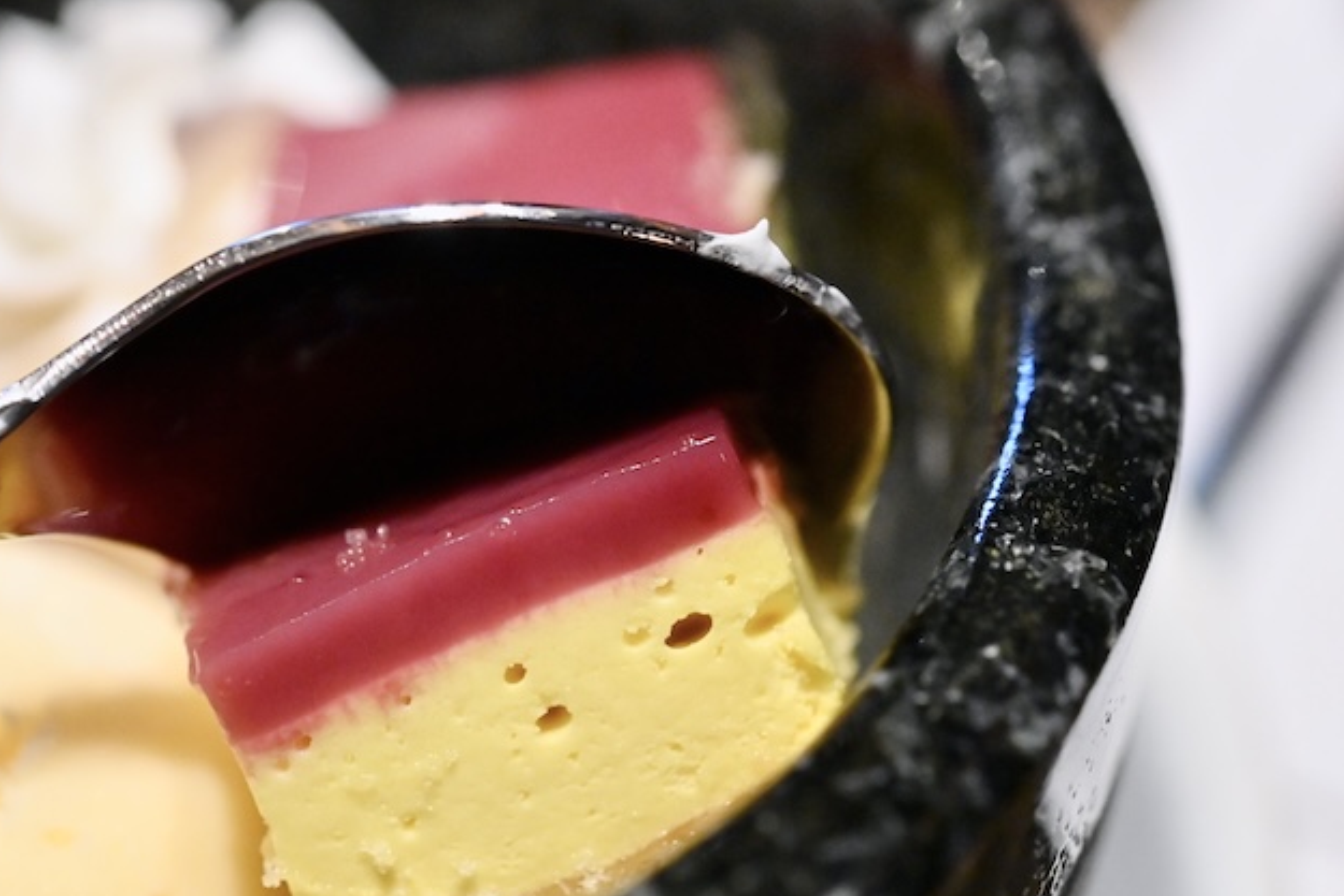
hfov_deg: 21.2
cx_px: 664
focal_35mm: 96
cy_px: 469
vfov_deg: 14.3
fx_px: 3585
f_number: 5.6
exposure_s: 1/160
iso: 6400
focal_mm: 60
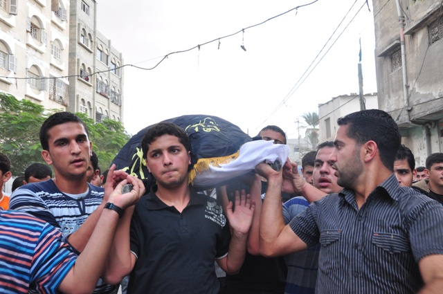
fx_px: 442
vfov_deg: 36.8
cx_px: 222
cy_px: 147
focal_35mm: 36
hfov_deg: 53.2
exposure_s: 1/250
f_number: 8
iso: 640
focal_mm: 24
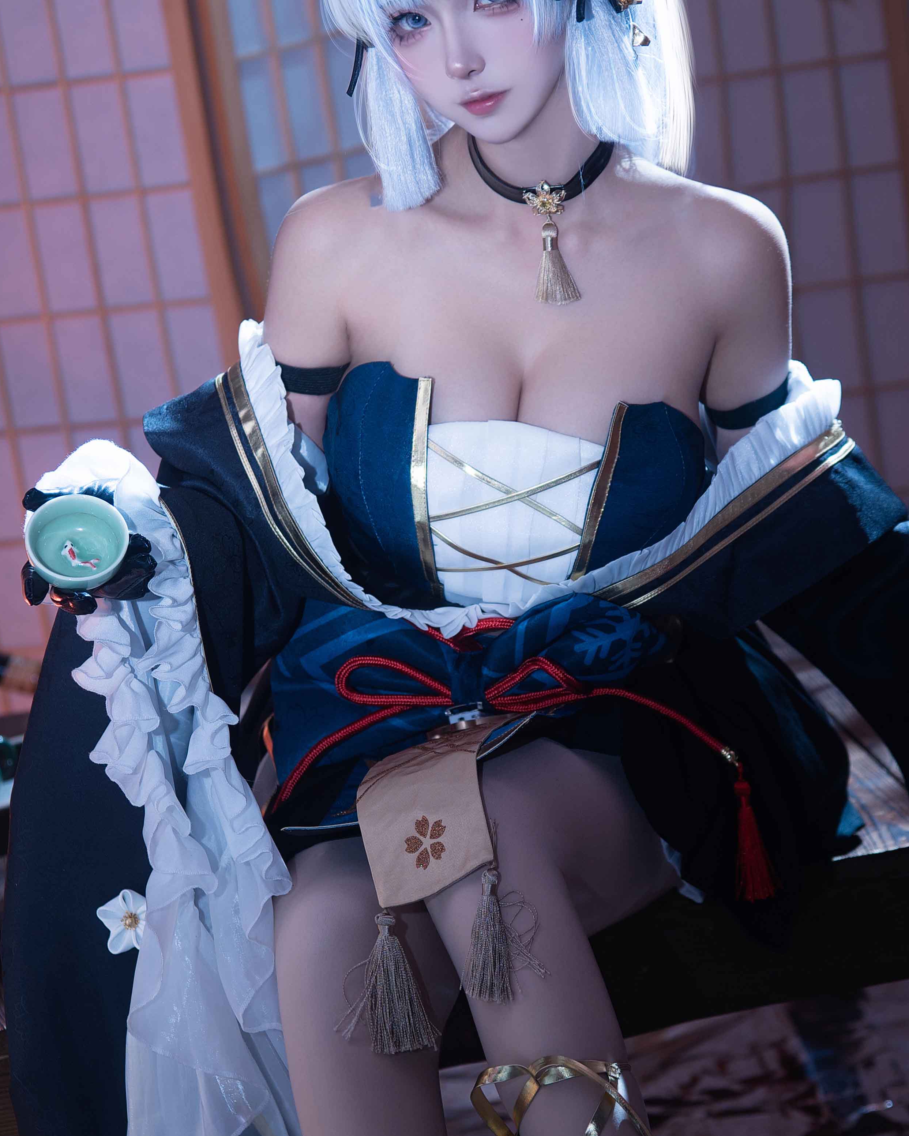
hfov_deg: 10.7
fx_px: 4842
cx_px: 471
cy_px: 661
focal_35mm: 144
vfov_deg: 13.4
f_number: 2.8
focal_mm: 68
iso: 100
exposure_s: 1/160
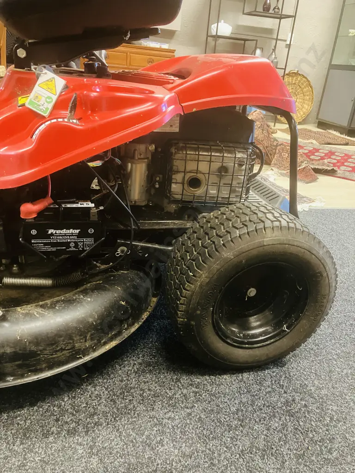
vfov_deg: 63.4
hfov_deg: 49.7
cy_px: 236
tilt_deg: -22.4
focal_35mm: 28
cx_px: 178
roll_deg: -5.7
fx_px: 383
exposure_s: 1/25
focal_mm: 3.99
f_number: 1.8
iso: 500
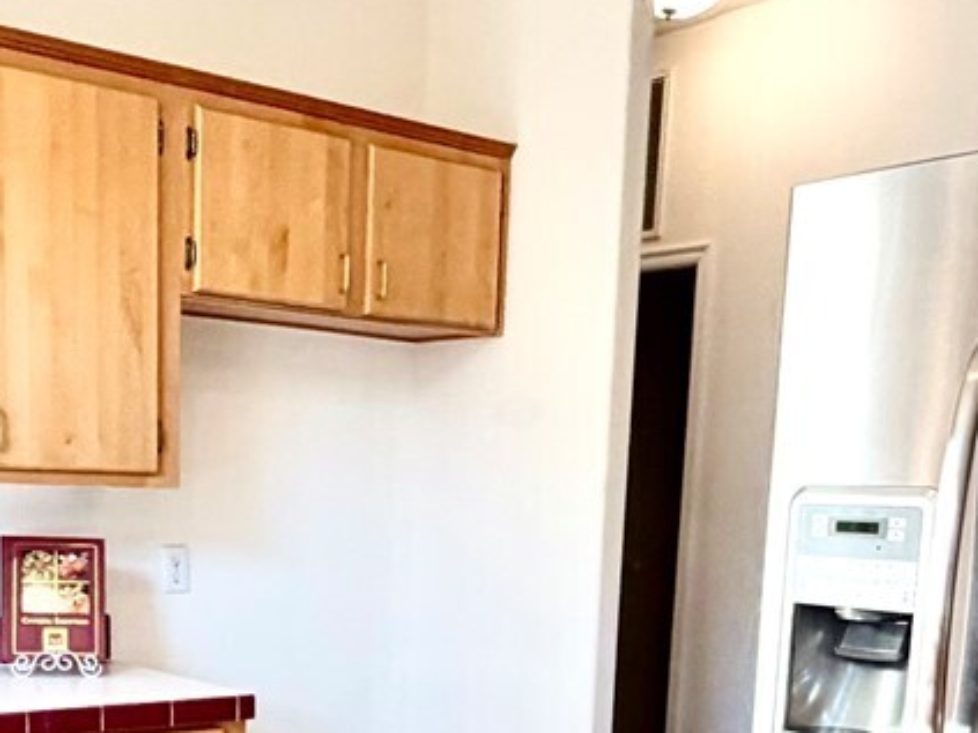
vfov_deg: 25.9
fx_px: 1497
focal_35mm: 53
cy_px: 761
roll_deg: -1.1
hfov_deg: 36.1
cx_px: 402
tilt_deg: -9.6
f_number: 2.2
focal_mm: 2.22
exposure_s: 1/120
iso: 125
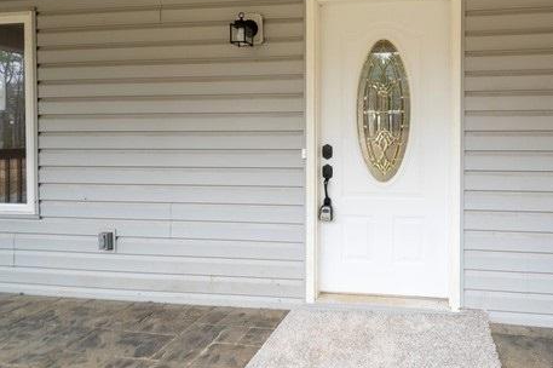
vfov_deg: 58.8
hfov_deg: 77.5
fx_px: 322
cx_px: 386
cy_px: 142
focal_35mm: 21
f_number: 8
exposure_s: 1/15
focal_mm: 10
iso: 100
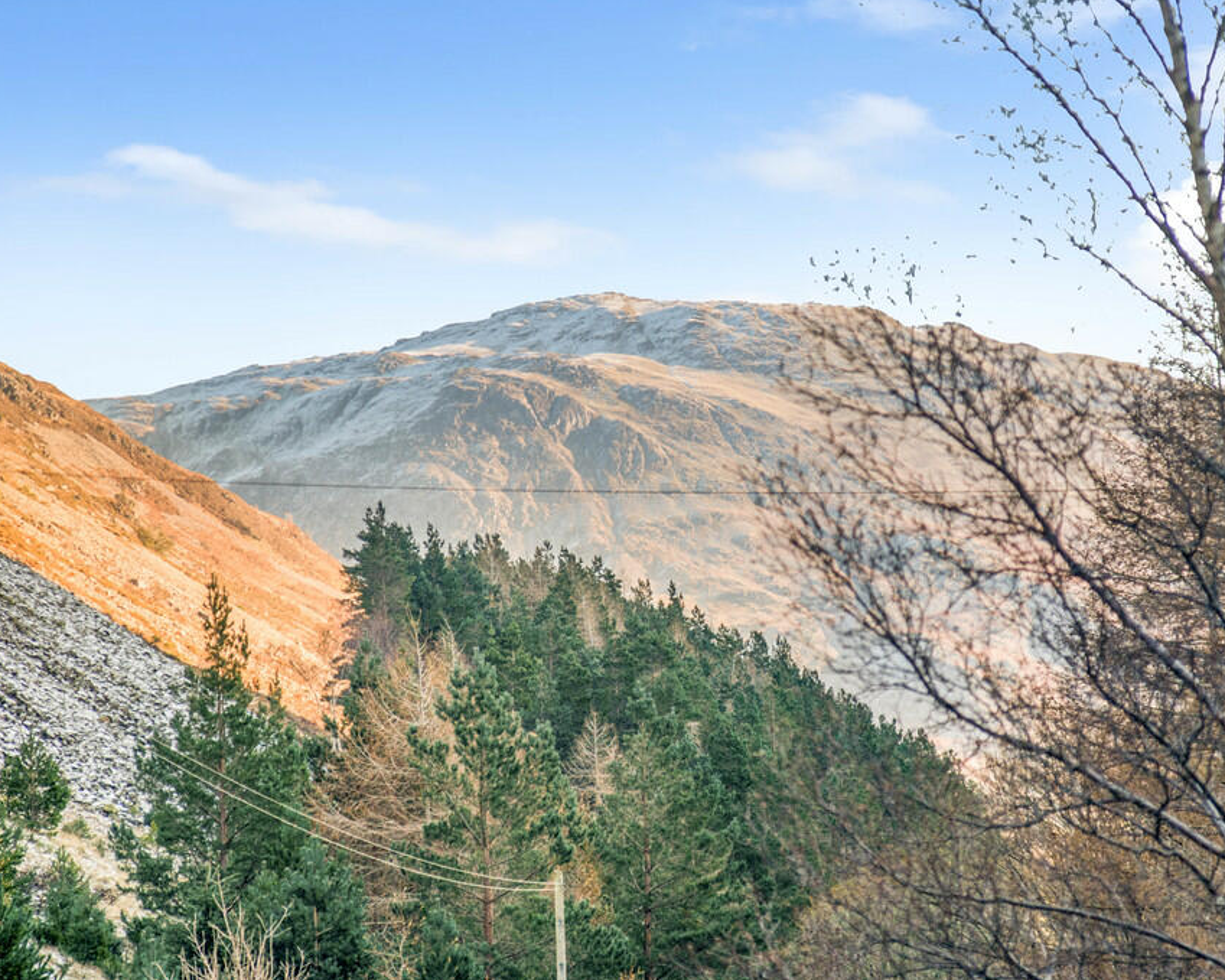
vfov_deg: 13.0
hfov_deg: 16.2
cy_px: 490
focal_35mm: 119
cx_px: 708
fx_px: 4314
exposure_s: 1/160
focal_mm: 70
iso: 100
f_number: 5.6
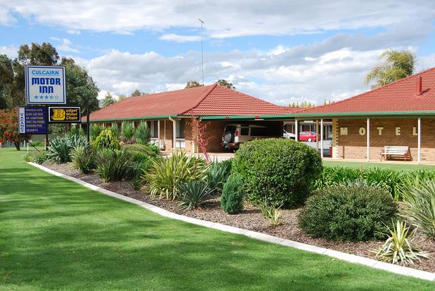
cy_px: 146
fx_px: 544
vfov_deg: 30.0
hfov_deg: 43.5
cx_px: 218
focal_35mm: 45
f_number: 7.1
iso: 100
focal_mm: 30
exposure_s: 1/200
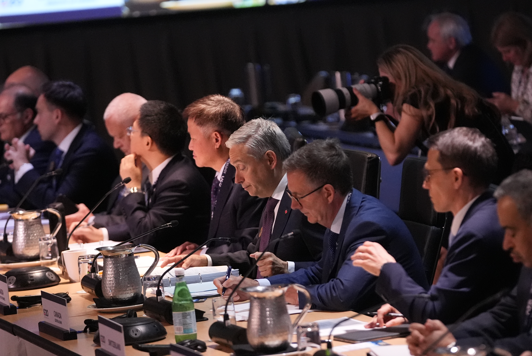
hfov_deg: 8.2
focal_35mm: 250
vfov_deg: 5.5
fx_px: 3698
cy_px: 178
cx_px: 266
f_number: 3.2
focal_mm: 167
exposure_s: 1/1000
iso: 6400
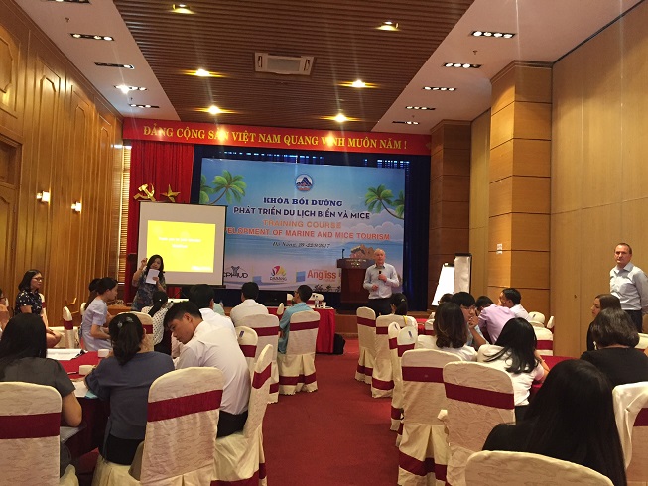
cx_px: 324
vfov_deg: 48.2
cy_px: 243
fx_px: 543
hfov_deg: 61.7
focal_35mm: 29
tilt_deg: +1.8
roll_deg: -3.4
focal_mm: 4.15
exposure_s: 1/25
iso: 250
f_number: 2.2
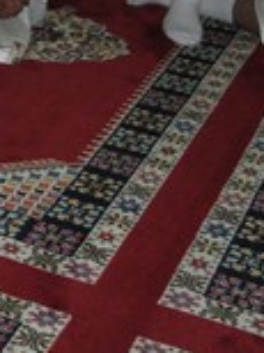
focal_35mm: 132
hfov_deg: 10.5
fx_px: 1346
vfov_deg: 14.3
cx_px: -211
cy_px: -107
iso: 800
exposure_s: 1/60
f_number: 3.5
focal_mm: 22
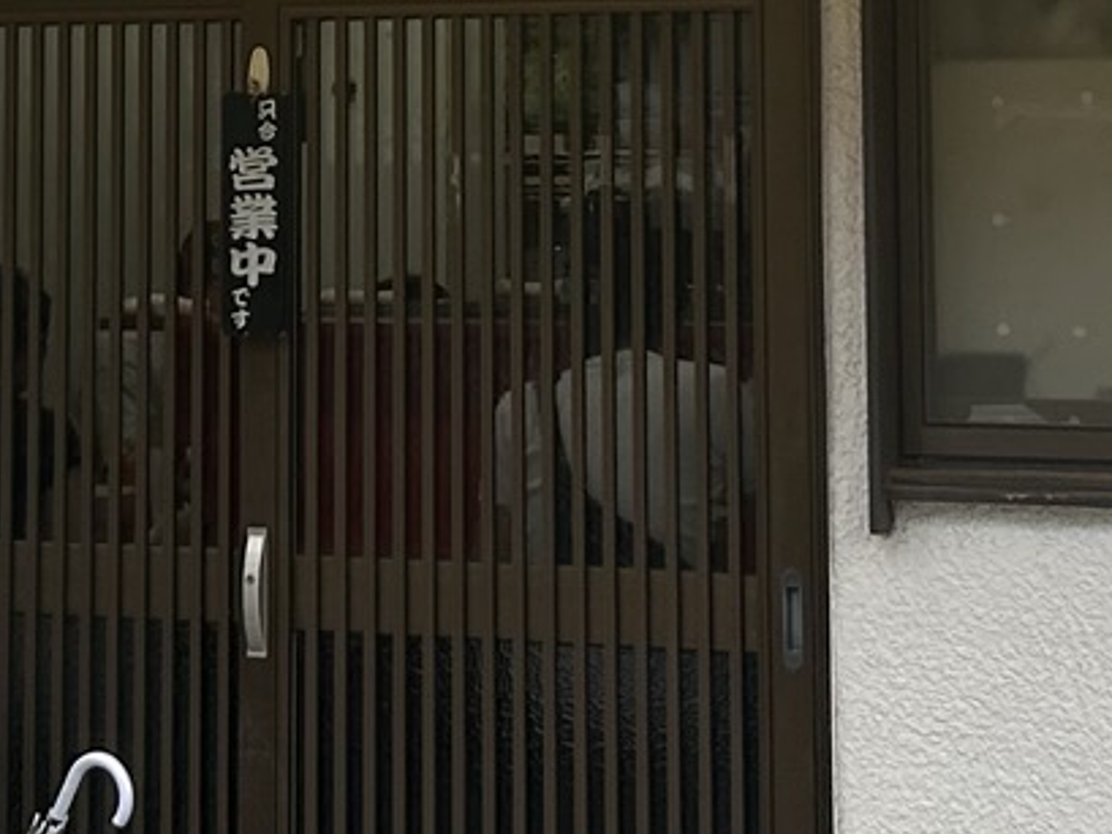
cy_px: -179
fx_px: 4081
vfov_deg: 11.4
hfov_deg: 15.5
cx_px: 340
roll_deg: -1.8
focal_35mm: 127
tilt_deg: +3.2
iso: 50
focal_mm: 5.7
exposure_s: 1/1038
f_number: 1.5
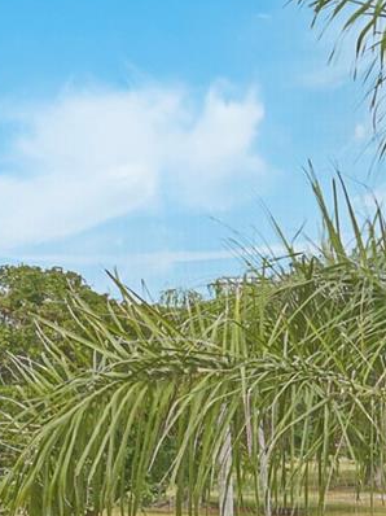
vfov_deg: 11.3
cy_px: 430
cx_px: -267
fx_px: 2590
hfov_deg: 8.3
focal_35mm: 174
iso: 250
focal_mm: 30
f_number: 6.3
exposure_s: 1/320
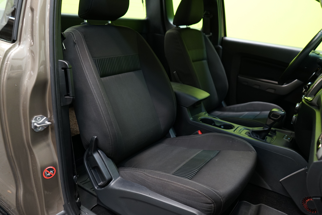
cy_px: 108
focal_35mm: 28
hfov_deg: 65.5
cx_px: 161
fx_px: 250
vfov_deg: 46.4
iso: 800
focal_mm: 28
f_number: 3.5
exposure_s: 1/30
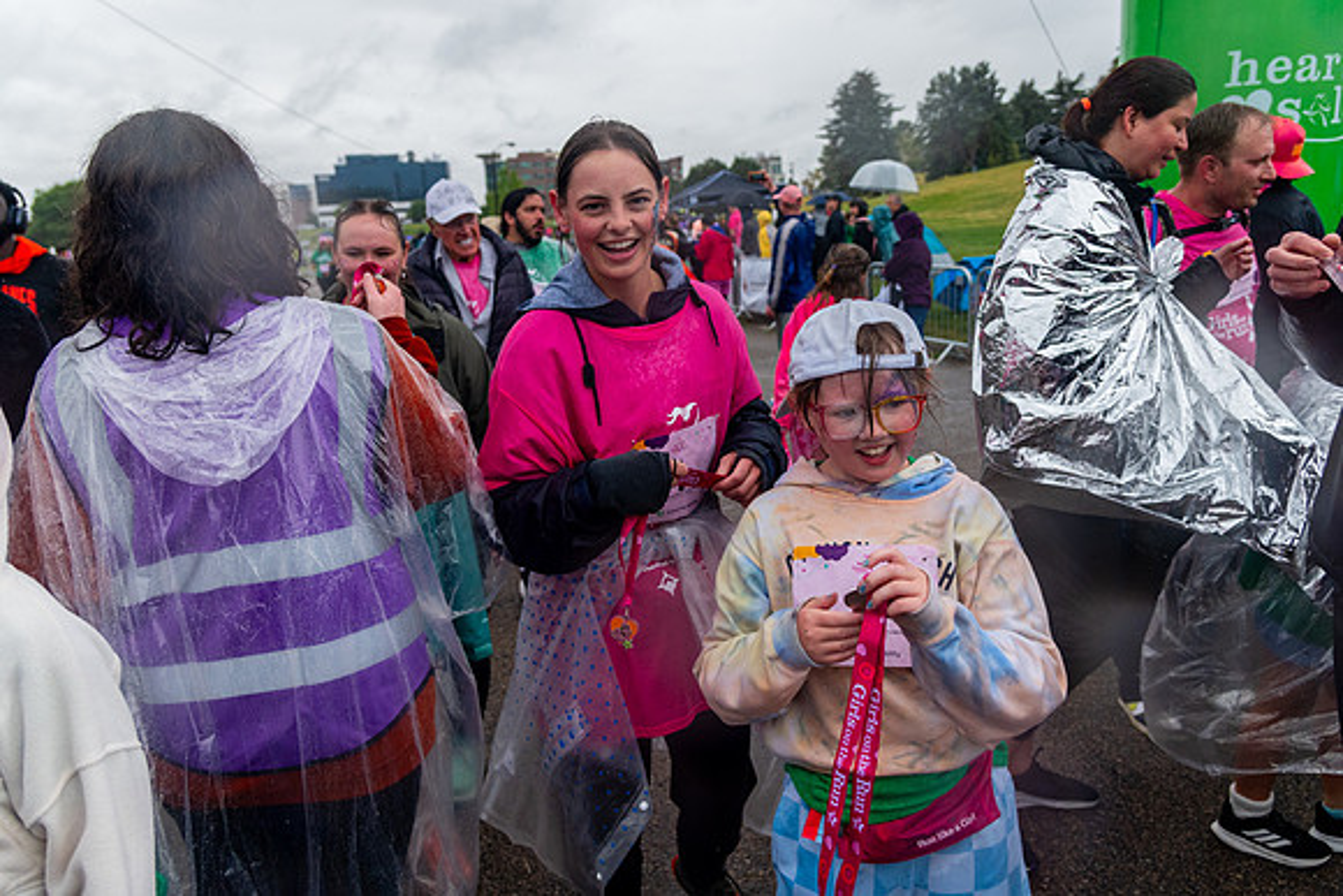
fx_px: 1000
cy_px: 397
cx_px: 675
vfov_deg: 48.2
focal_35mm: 27
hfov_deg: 67.8
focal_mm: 24
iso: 1600
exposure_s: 1/4000
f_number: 4
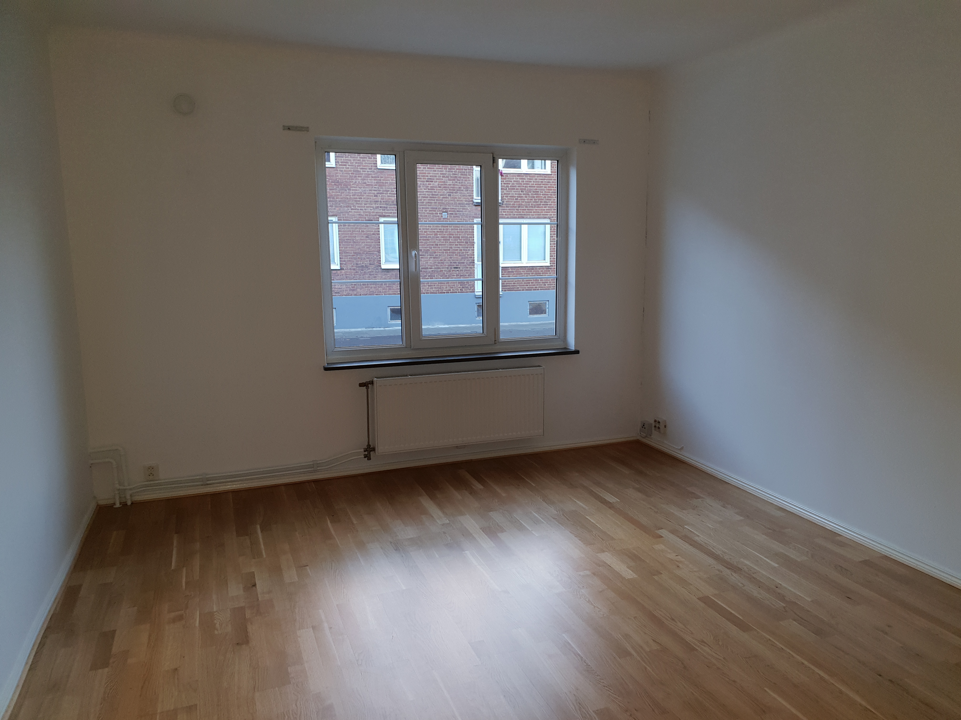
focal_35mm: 26
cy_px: 360
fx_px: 722
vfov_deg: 53.1
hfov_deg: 67.3
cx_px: 480
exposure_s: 1/25
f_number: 2.4
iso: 100
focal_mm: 4.3
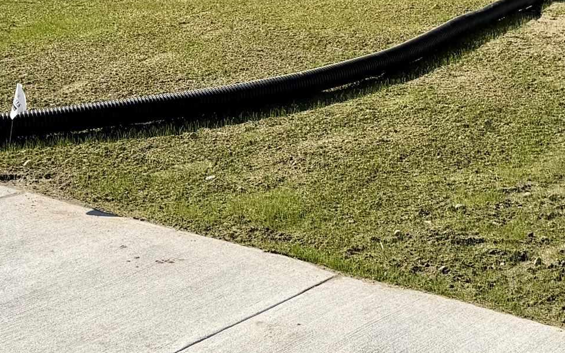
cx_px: 409
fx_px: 1247
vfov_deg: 15.0
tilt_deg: +2.6
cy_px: -173
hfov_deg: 25.3
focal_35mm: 81
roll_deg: +0.9
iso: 80
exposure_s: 1/4975
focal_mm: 6.76
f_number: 1.78
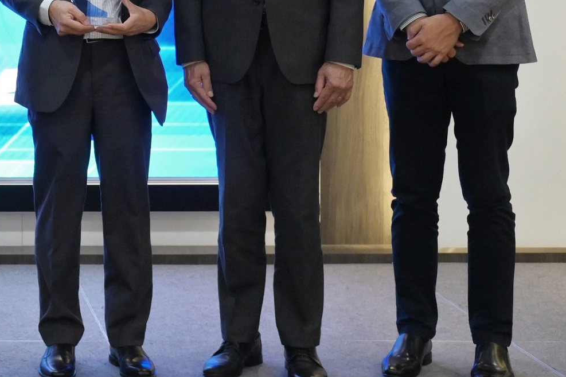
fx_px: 1414
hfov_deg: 21.2
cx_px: -99
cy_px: -13
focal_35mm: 90
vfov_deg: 14.9
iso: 6400
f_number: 6.3
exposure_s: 1/125
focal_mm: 38
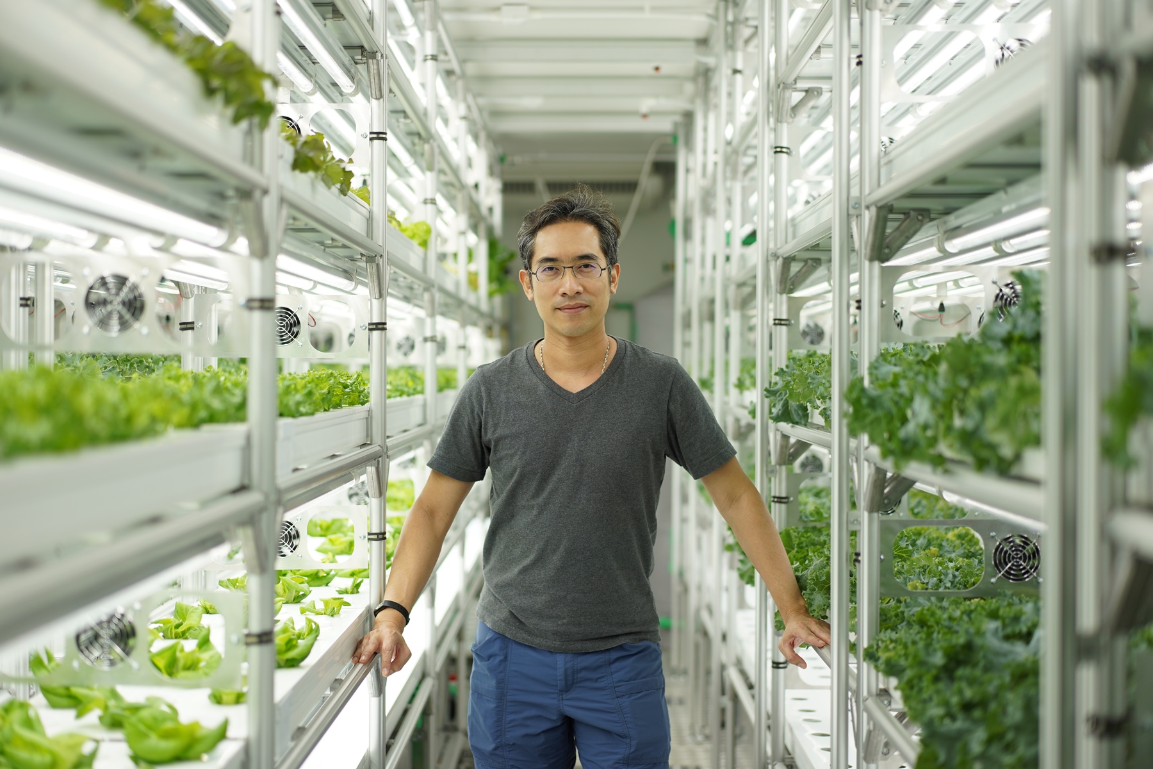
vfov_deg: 24.6
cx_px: 576
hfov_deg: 36.2
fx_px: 1761
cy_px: 384
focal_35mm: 55
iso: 100
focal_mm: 55
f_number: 2
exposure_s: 1/1000
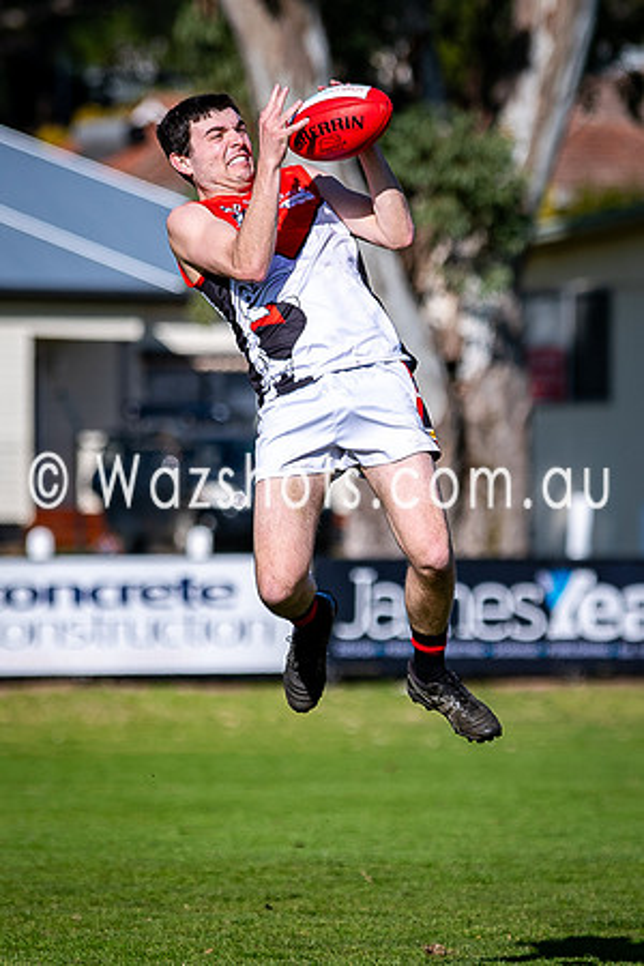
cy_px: 551
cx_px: 505
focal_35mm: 531
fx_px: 14235
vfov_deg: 3.9
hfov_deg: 2.6
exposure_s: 1/2500
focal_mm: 150
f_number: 2.8
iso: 100
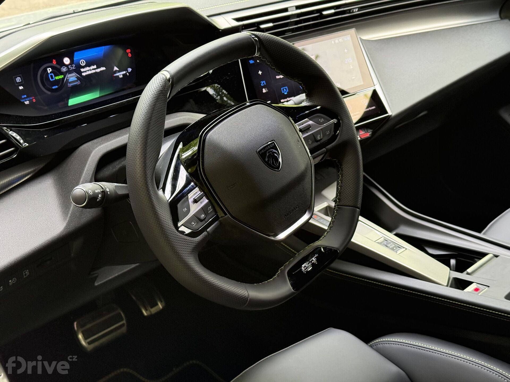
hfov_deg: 39.7
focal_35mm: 48
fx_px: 707
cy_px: 191
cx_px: 255
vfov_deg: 30.3
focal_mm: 6.76
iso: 200
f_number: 1.78
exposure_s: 1/65
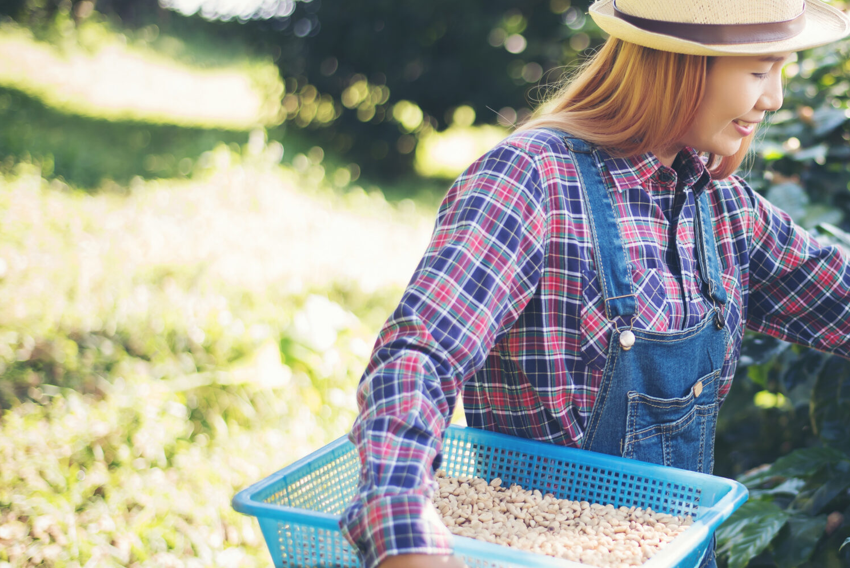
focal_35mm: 86
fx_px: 2032
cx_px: 730
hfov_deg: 23.1
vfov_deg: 15.9
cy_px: 272
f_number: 2.2
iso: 100
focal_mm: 50
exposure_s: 1/160
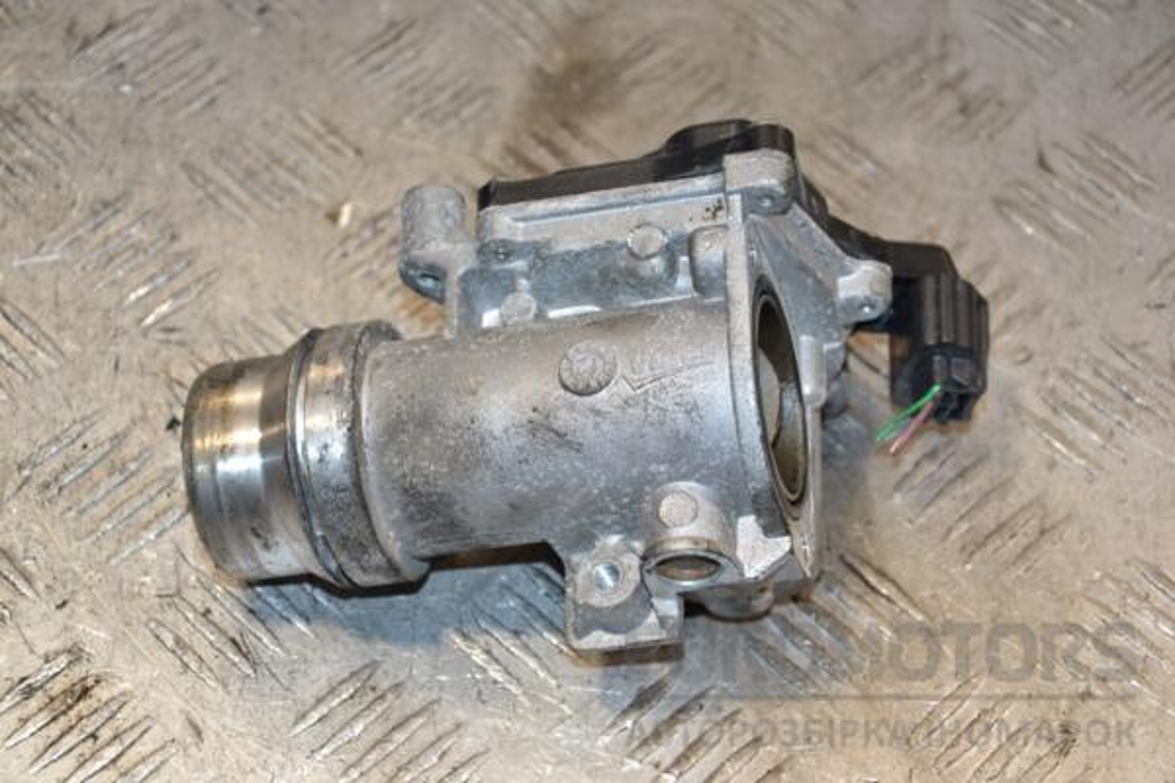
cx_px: 588
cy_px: 392
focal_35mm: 87
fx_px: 2839
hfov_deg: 23.4
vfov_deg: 15.7
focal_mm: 58
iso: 800
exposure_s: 1/200
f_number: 5.6
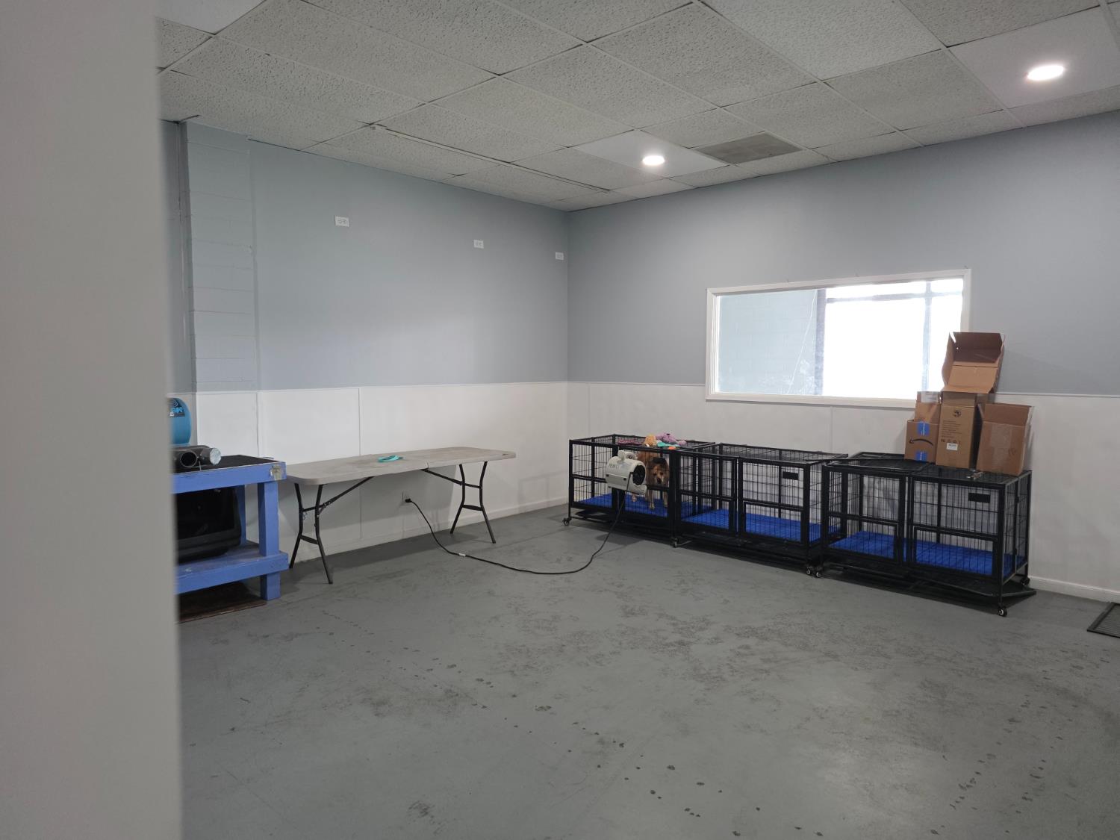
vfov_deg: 58.9
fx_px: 744
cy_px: 420
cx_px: 560
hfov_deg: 73.9
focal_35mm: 23
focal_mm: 6.25
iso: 320
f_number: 1.7
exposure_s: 1/120
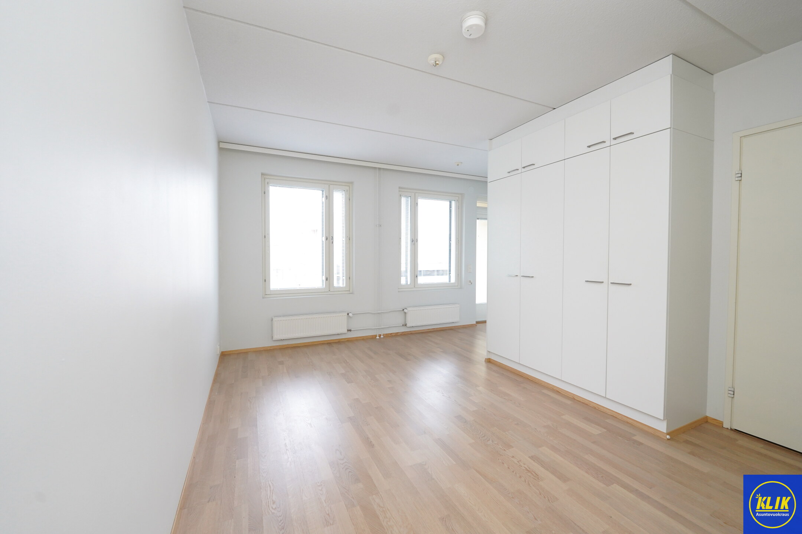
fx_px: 312
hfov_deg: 104.3
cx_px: 401
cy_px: 267
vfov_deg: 81.2
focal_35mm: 14
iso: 1600
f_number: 5.6
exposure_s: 1/30
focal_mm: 14
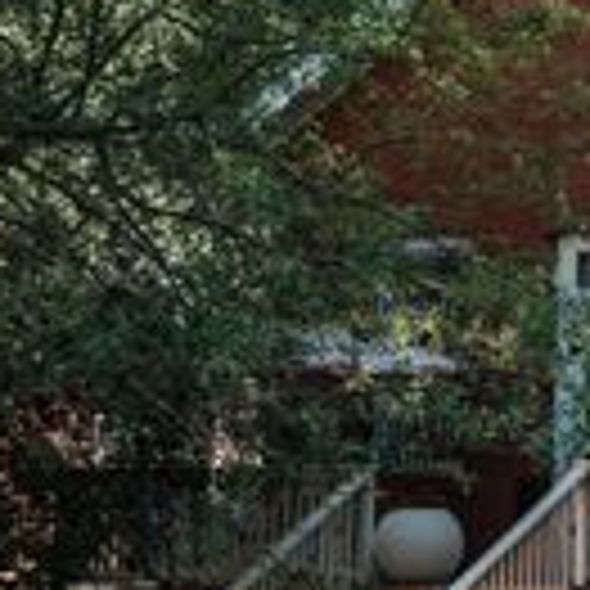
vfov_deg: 8.7
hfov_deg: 8.2
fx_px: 3876
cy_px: 266
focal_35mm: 201
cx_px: 1213
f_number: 2.8
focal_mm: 52
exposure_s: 1/640
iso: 125
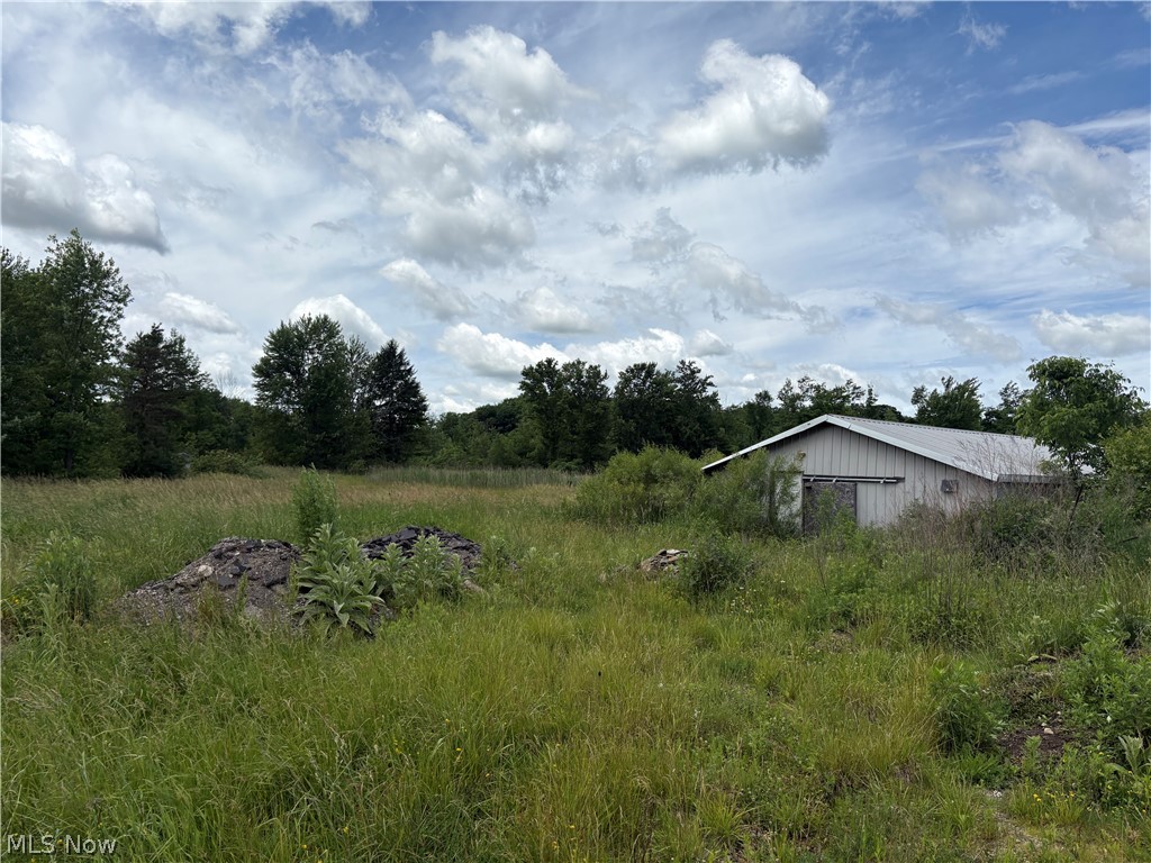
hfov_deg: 67.3
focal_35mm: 26
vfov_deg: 53.1
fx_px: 865
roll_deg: -0.7
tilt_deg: +5.2
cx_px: 576
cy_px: 432
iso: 50
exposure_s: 1/5814
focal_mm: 5.96
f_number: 1.6
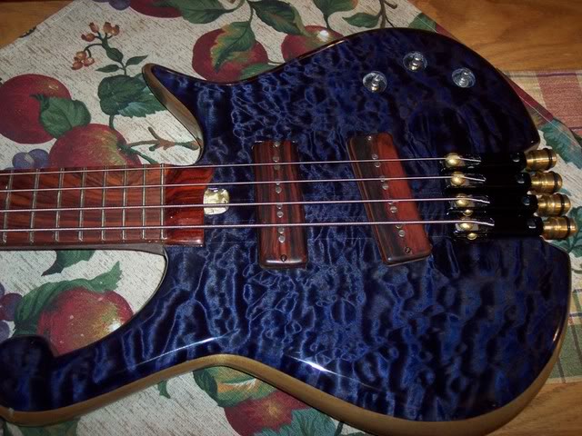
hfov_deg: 49.0
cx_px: 291
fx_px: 639
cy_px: 218
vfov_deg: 37.7
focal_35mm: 38
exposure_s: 1/30
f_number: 2.8
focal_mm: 8
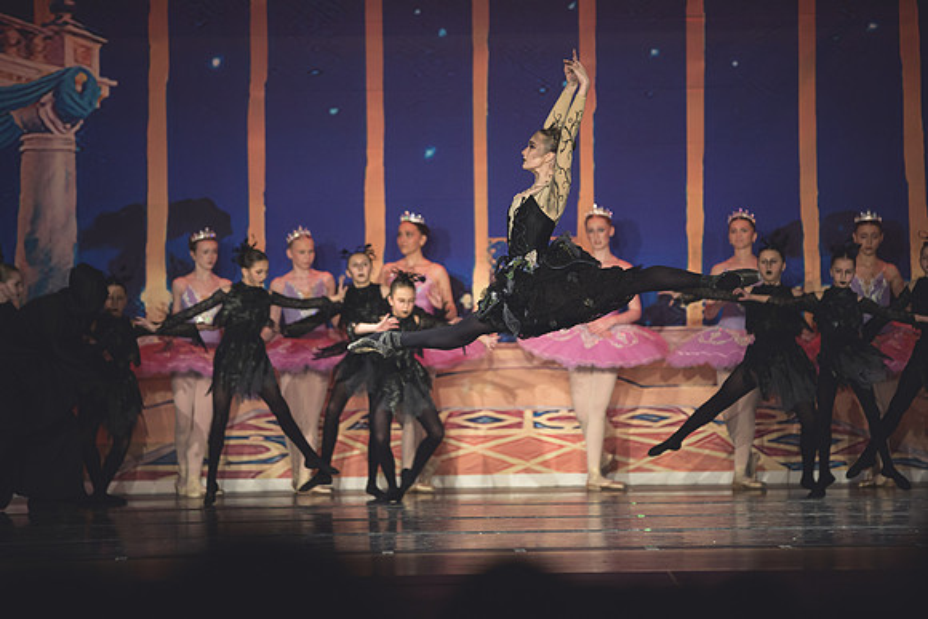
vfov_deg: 6.3
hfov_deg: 9.4
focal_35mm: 219
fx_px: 5658
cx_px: 464
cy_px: 333
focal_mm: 200
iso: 2000
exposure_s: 1/320
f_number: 2.8
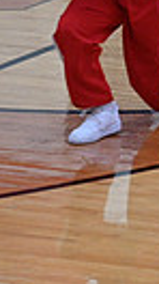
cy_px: -79
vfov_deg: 3.2
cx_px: 572
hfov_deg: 1.8
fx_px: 5035
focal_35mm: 670
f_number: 4
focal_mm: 145
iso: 4000
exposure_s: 1/400
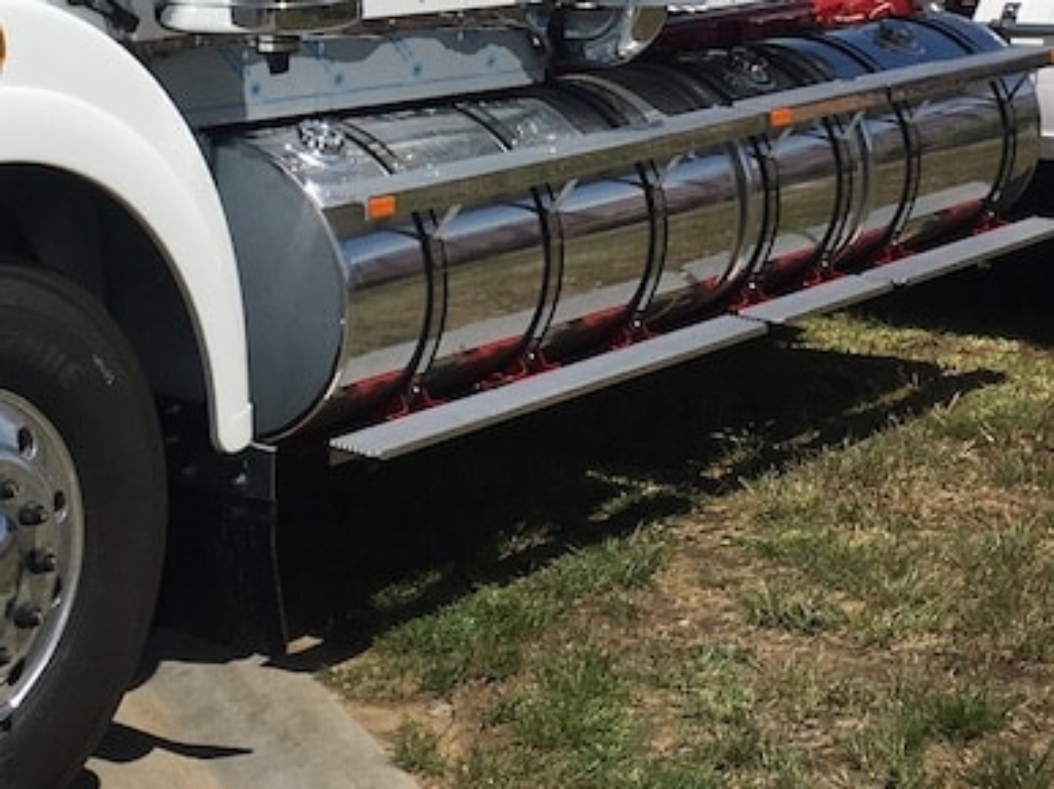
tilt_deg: -0.4
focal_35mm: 90
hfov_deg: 21.6
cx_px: 281
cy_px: -144
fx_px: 2740
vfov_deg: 15.8
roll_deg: -0.4
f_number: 2.2
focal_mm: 4.15
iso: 25
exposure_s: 1/4274
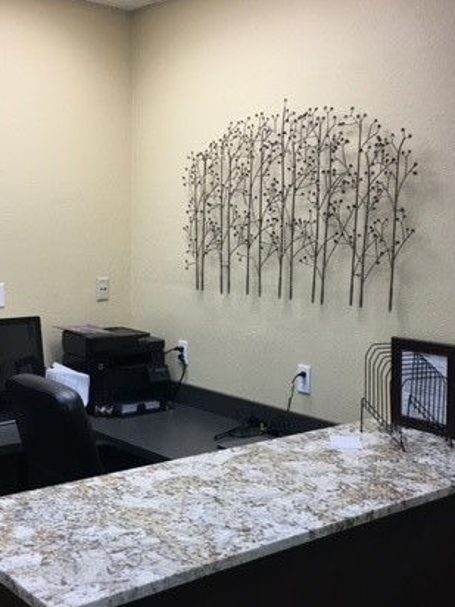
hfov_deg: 32.2
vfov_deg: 42.0
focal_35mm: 45
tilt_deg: -7.4
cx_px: 202
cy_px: 340
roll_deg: -0.9
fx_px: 789
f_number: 2.2
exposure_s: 1/30
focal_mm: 4.15
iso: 25
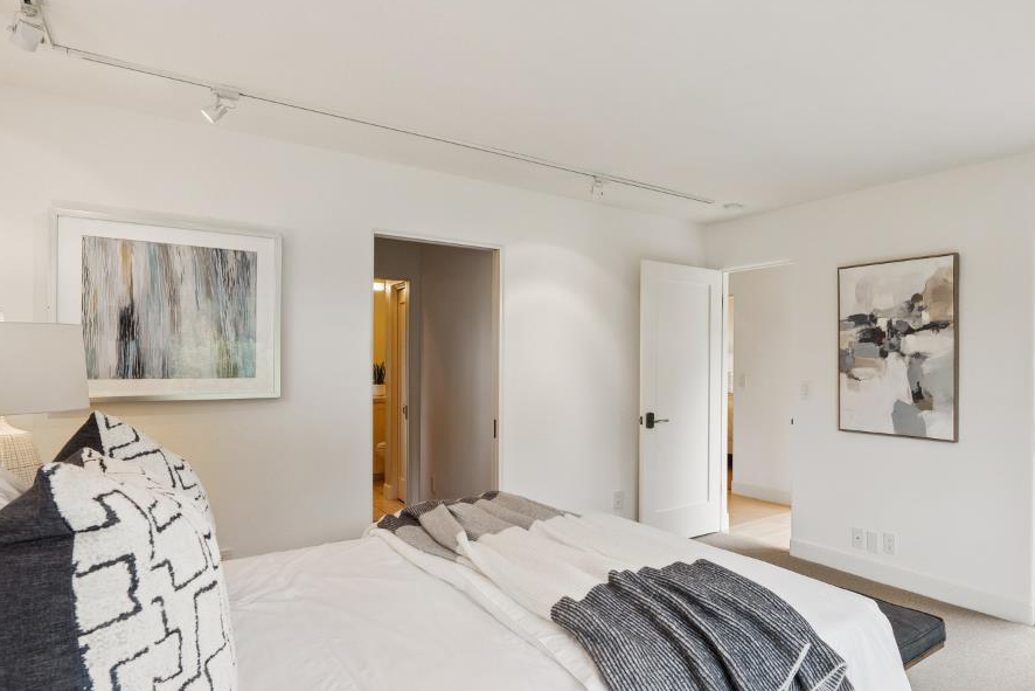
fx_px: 633
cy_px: 373
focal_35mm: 22
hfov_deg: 75.1
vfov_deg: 57.2
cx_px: 722
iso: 640
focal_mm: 13
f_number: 8
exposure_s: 1/160
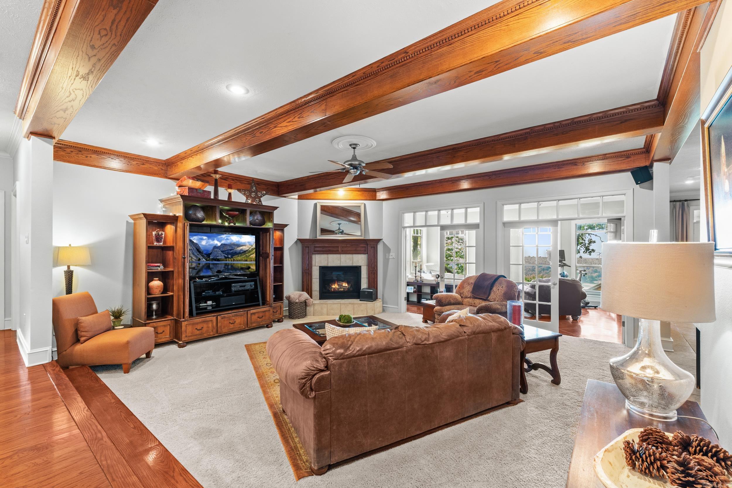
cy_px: 244
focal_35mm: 15
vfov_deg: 77.3
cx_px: 366
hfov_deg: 100.4
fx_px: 305
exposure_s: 1.6
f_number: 8
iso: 320
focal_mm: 10
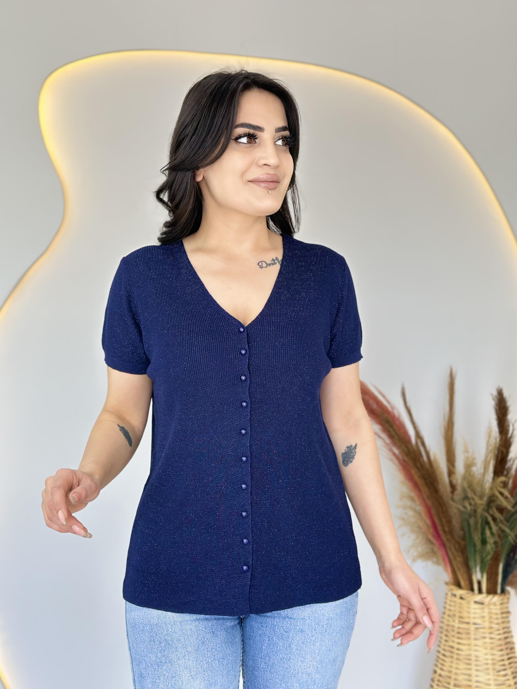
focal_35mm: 48
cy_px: 344
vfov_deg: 39.7
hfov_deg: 30.3
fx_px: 956
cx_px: 258
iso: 64
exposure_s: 1/151
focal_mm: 6.86
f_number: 1.78
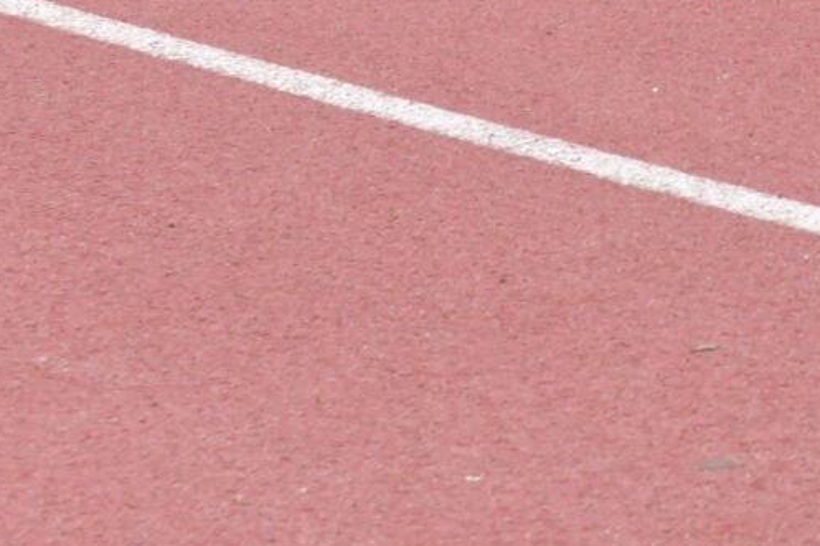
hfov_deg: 5.5
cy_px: -524
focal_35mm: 371
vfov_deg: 3.7
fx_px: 8447
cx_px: 1444
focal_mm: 60
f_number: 6.3
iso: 1600
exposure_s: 1/1000
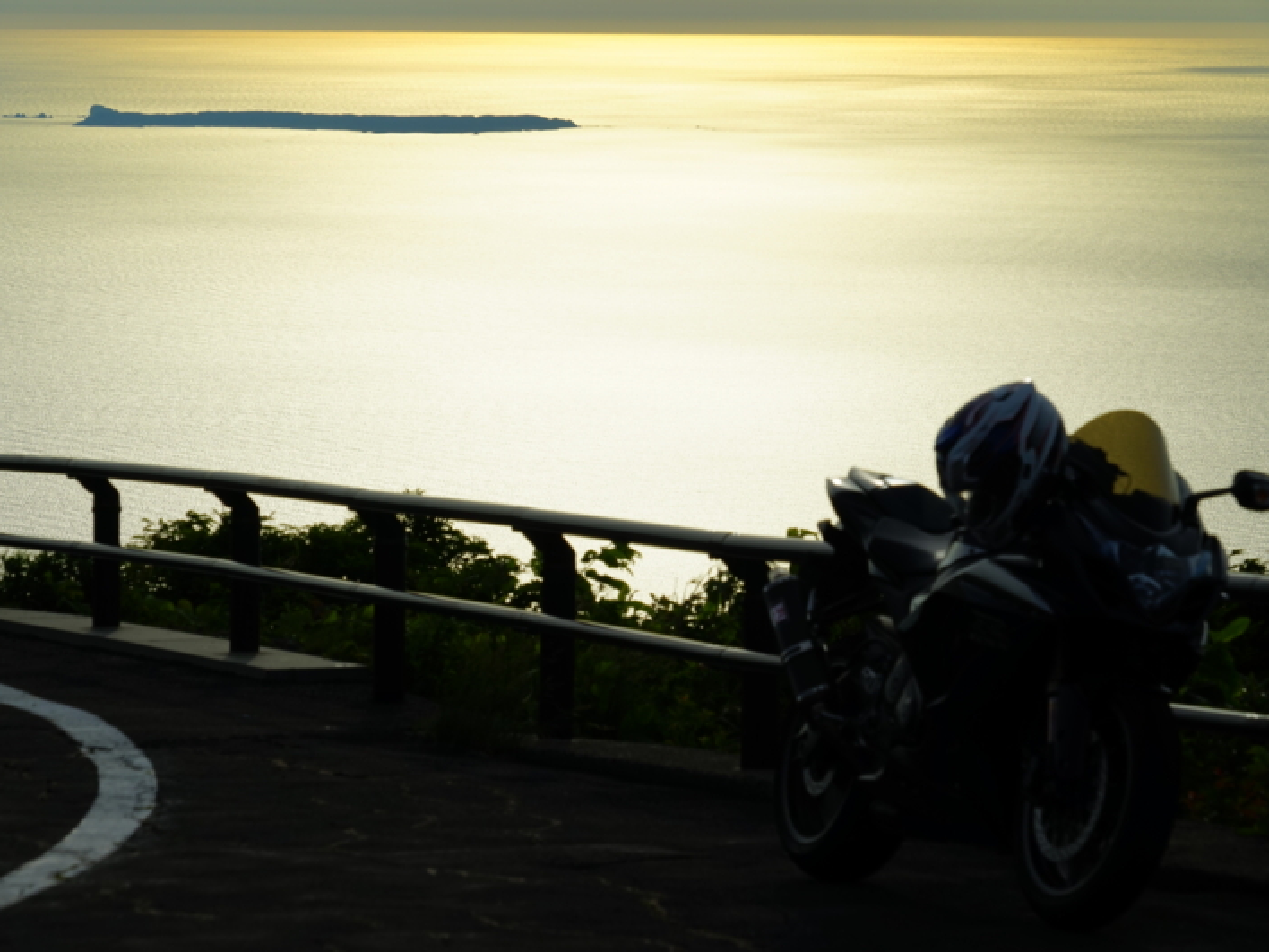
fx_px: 6379
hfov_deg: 11.4
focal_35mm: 174
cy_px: 477
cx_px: 633
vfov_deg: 8.5
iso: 100
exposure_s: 1/400
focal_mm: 160
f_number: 13
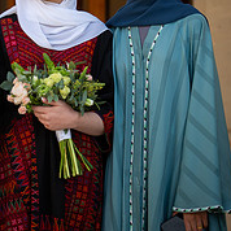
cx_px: -82
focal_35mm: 235
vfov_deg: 7.4
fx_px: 1774
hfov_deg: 7.4
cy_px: 1
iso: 100
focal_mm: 85
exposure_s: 1/1250
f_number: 2.8
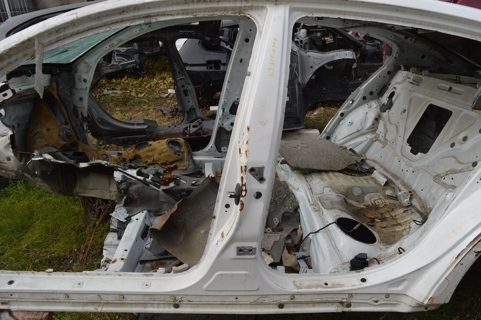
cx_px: 240
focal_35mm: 27
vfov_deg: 47.9
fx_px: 360
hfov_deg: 67.4
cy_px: 160
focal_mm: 18
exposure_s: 1/200
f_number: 7.1
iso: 100
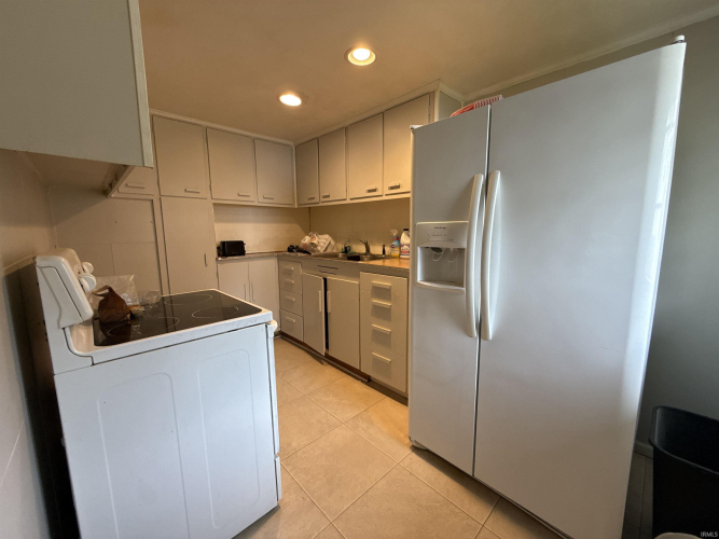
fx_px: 291
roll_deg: -0.3
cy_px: 270
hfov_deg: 102.1
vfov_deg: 85.7
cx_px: 360
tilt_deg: -7.4
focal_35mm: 14
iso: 200
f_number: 2.2
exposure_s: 1/60
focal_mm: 2.22
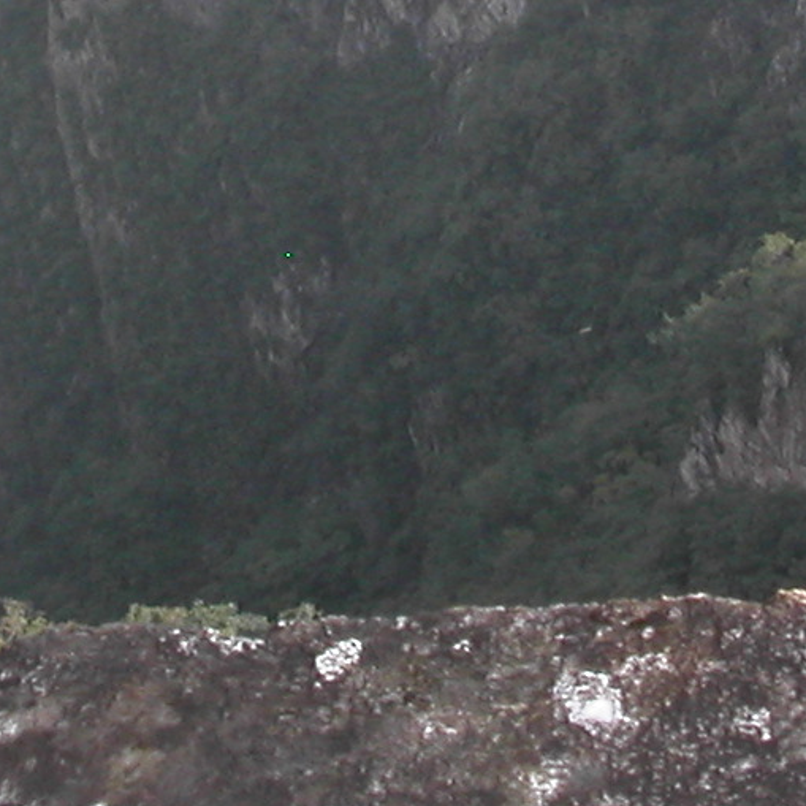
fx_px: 3951
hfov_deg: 11.6
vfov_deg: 11.3
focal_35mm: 150
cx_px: 366
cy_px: -310
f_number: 8
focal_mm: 7.8
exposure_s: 1/90
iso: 100
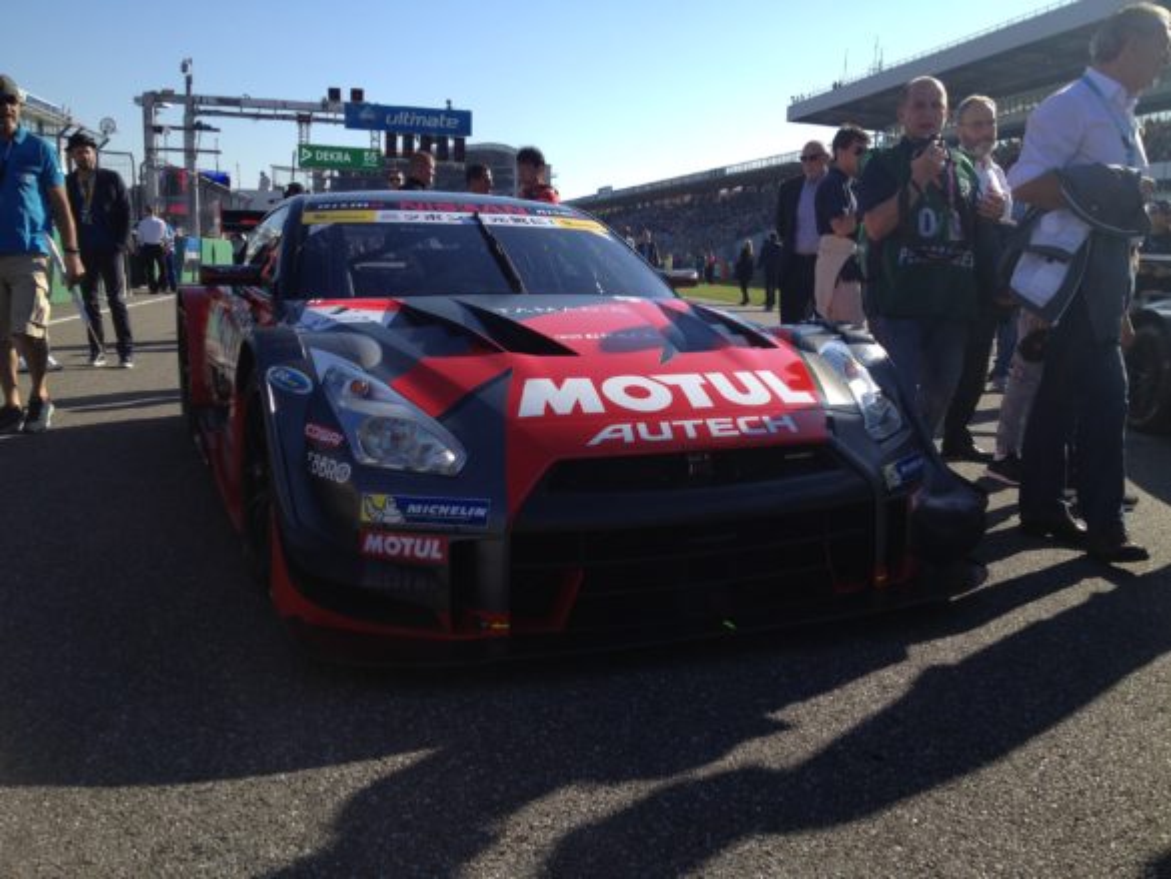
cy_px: 440
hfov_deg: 52.6
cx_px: 586
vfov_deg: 40.7
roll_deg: -2.1
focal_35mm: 35
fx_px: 1184
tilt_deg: -11.6
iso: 50
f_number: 2.4
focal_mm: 4.28
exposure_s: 1/1493
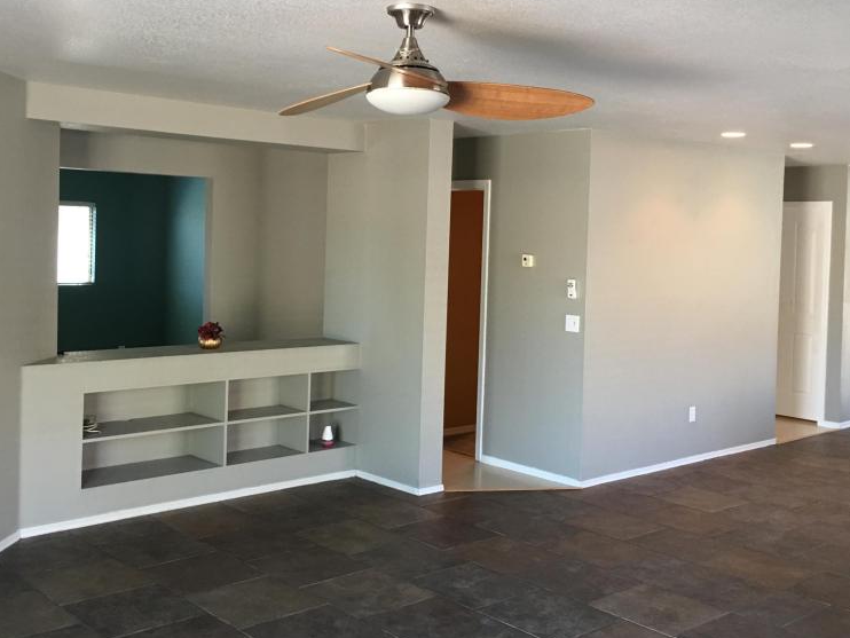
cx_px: 418
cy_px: 267
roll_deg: -1.4
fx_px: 983
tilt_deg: -1.7
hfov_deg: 46.8
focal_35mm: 40
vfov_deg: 35.9
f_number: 2.2
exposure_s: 1/15
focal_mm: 4.15
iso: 40
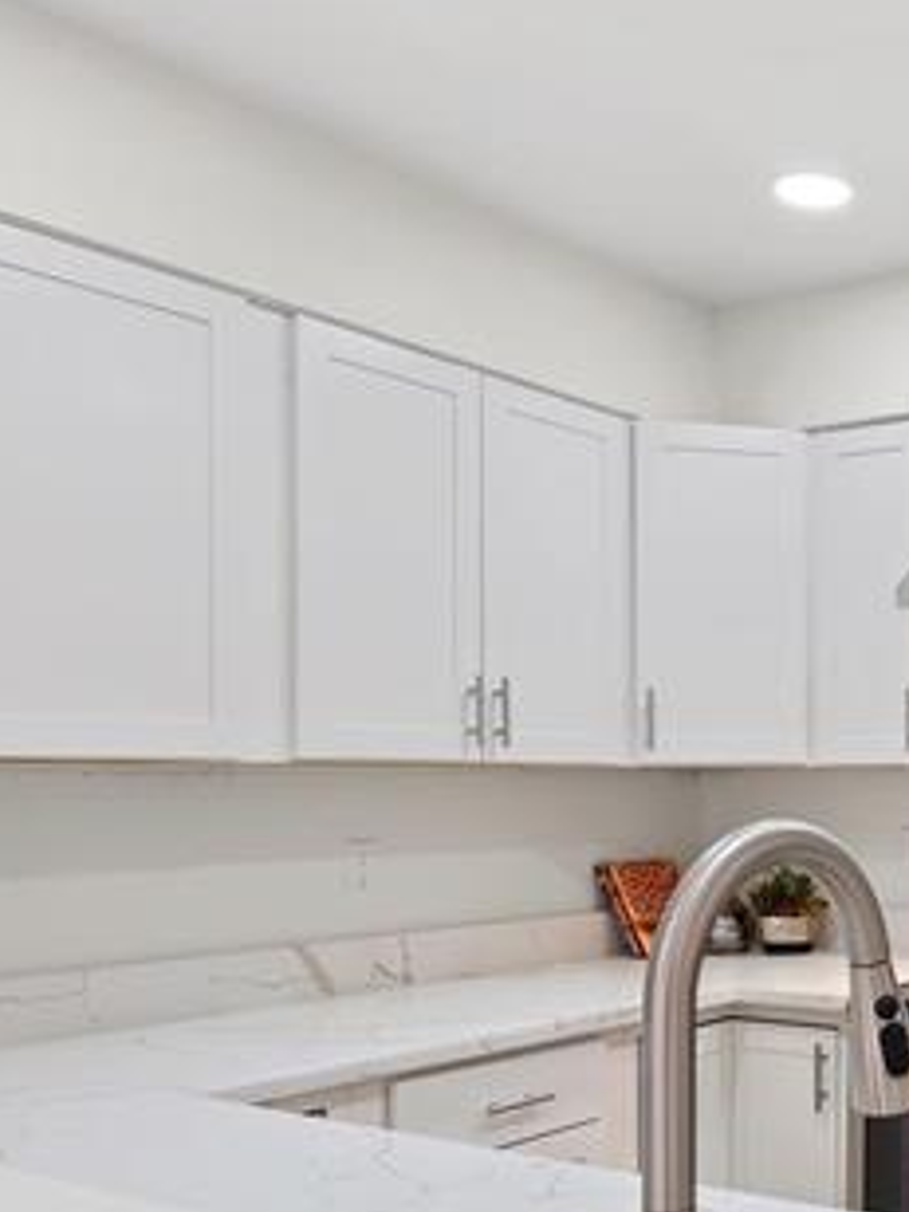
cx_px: 1027
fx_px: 1330
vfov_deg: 48.3
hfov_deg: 32.6
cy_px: 791
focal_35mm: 38
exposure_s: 1/2.5
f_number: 8
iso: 100
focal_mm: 19
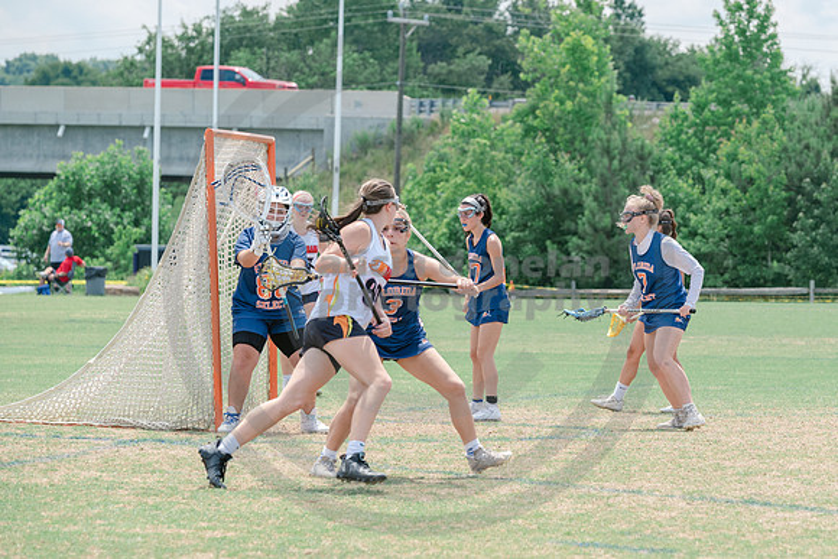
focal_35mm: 201
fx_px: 4673
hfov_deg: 10.2
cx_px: 623
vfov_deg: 6.8
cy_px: 308
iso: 400
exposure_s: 1/1600
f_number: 5
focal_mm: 135
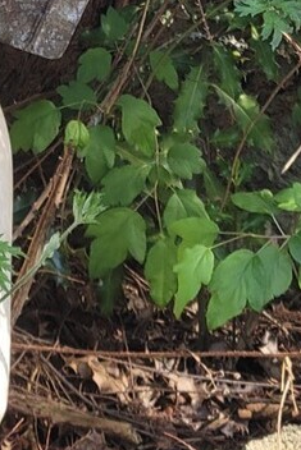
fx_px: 1491
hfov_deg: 11.0
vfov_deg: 16.0
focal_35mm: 119
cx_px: -169
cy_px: -192
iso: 25
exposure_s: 1/60
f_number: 2
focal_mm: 5.9
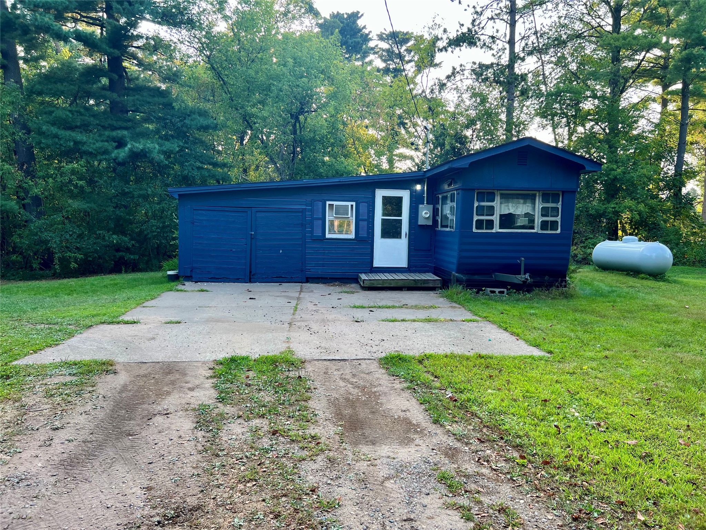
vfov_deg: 53.1
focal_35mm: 26
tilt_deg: -4.5
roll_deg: -1.0
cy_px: 265
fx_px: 530
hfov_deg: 67.3
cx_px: 353
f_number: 1.5
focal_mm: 5.7
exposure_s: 1/267
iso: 40
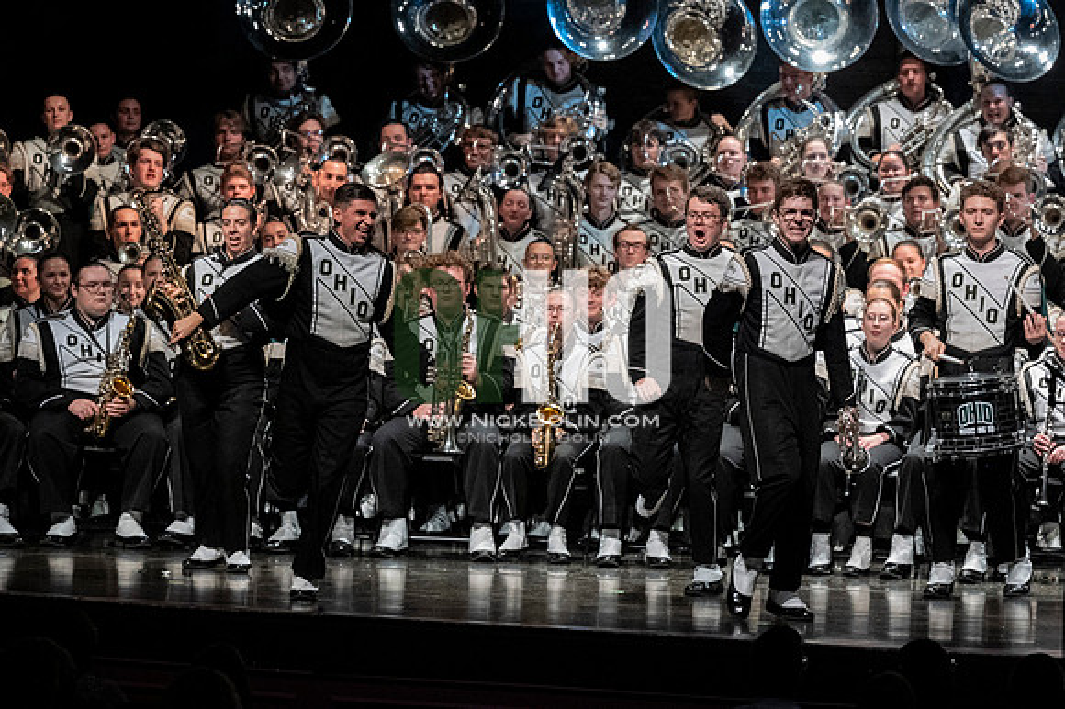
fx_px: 6209
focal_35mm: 210
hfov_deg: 9.8
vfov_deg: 6.5
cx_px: 532
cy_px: 354
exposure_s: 1/500
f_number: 4
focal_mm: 140
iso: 4000
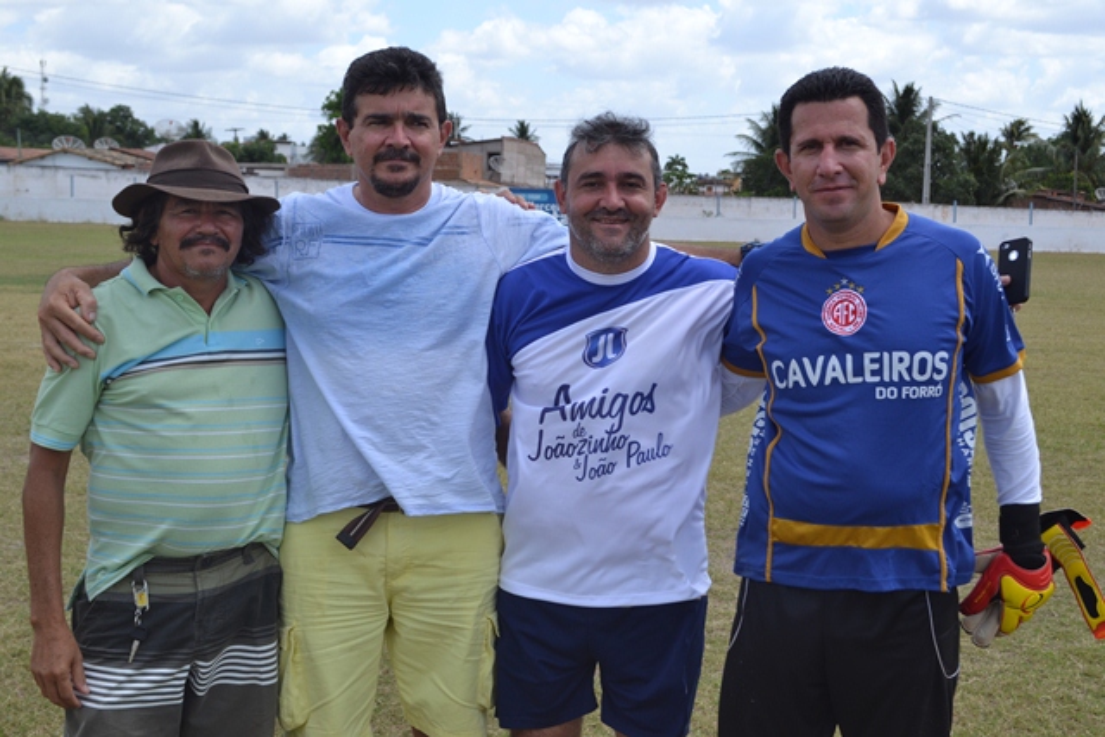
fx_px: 1566
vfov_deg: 26.5
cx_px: 552
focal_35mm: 51
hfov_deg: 38.9
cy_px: 368
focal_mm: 34
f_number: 7.1
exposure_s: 1/200
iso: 100
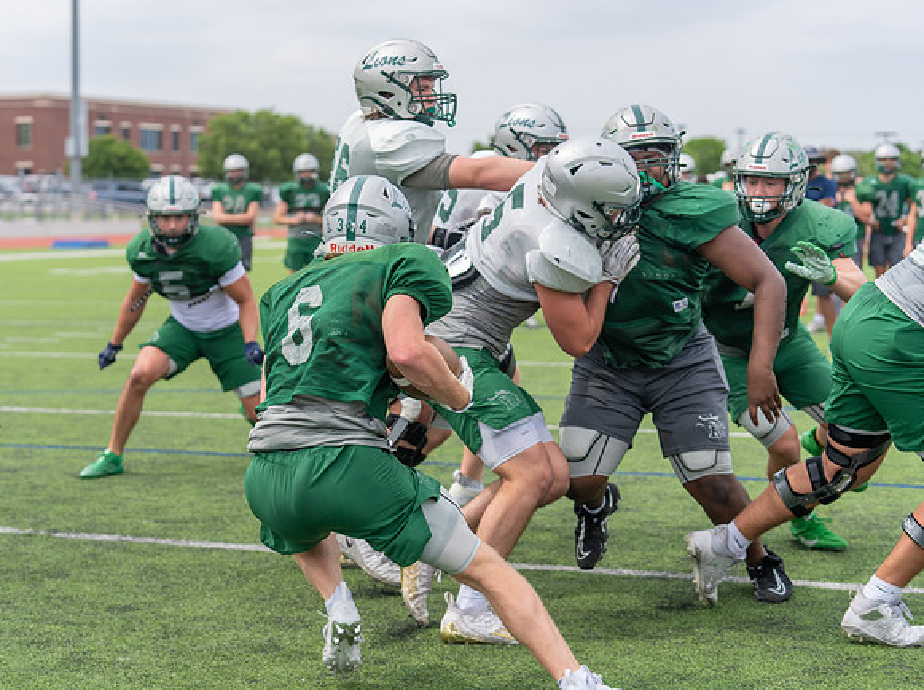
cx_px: 385
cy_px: 331
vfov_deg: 18.7
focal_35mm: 79
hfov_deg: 24.9
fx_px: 2093
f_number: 3.5
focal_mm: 70
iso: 160
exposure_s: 1/1250
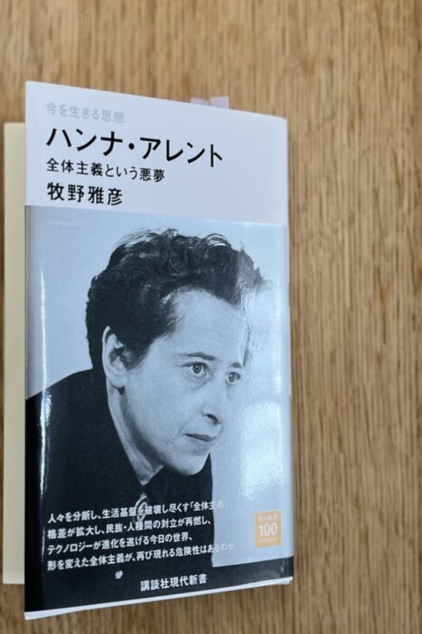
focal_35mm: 39
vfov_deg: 49.6
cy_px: 330
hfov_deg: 33.9
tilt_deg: -87.1
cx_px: 145
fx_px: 686
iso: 125
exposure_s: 1/68
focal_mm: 5.1
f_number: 1.6
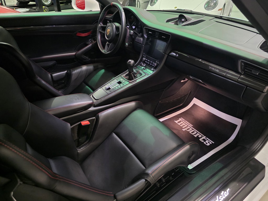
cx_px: 134
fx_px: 178
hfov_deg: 73.9
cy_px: 100
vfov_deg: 58.9
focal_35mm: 23
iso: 1600
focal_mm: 6.3
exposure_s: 1/40
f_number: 1.7
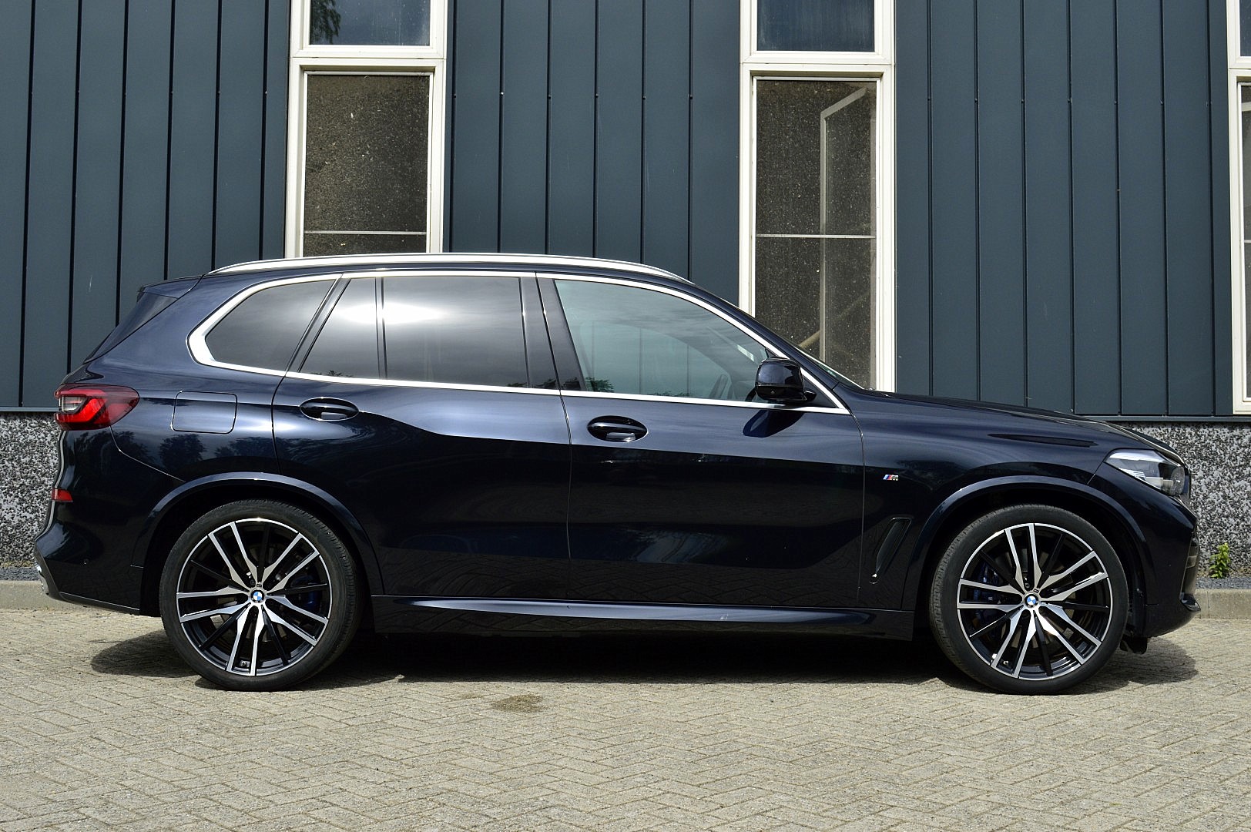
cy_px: 416
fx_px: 1406
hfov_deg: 48.0
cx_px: 626
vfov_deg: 33.0
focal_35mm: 40
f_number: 11
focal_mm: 27
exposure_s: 1/500
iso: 250
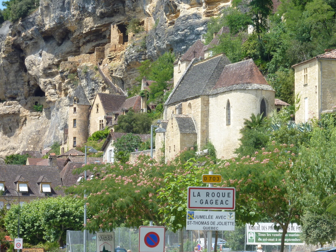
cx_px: 212
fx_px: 1272
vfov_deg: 11.3
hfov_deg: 15.0
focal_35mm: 131
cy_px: 126
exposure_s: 1/320
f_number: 4.3
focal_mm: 15.8
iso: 80
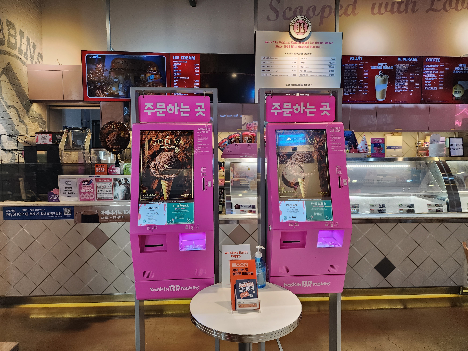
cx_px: 234
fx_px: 311
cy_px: 176
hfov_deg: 73.9
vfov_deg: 58.9
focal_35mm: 23
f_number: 1.8
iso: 160
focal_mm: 6.4
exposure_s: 1/120
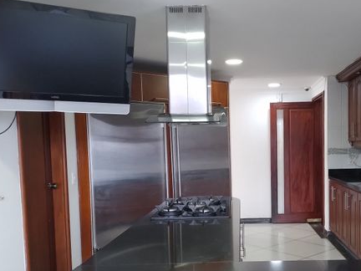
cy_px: 173
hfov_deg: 35.2
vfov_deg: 26.9
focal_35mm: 54
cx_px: 242
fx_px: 563
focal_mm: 3.94
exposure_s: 1/50
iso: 301
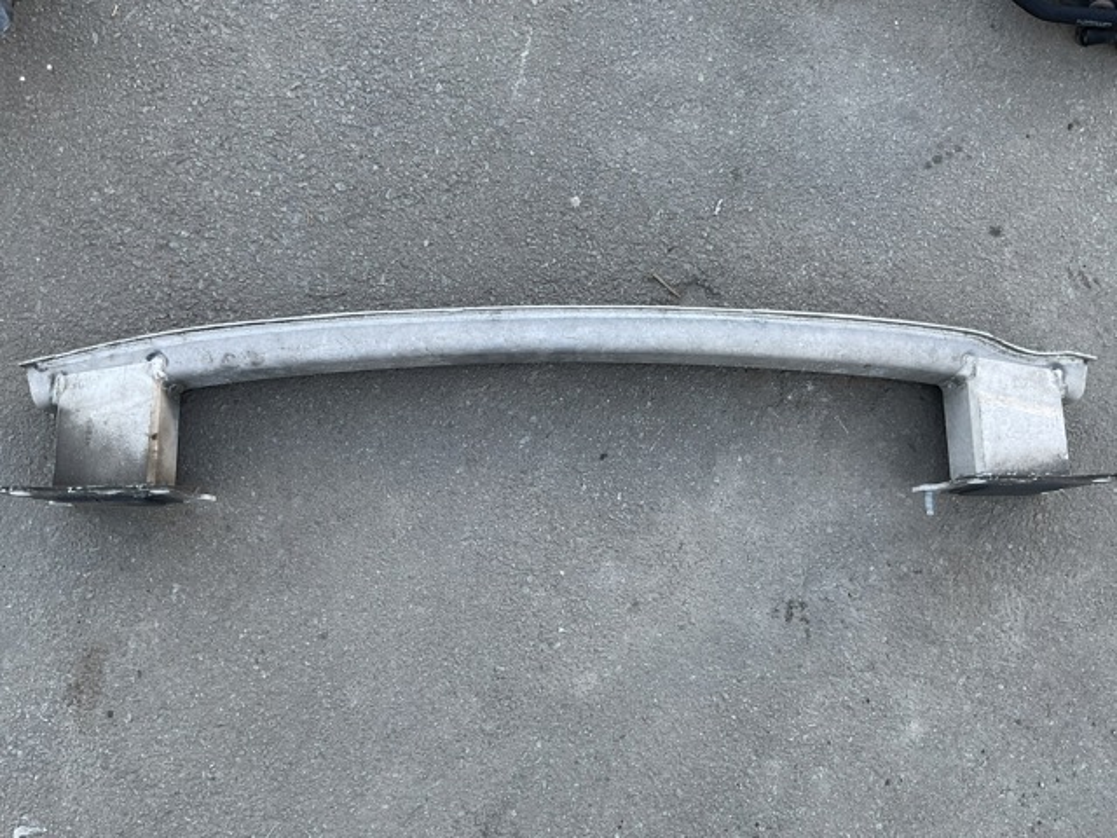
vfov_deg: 48.2
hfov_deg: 61.7
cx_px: 558
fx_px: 936
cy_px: 419
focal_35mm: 29
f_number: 1.8
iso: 25
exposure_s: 1/122
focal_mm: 3
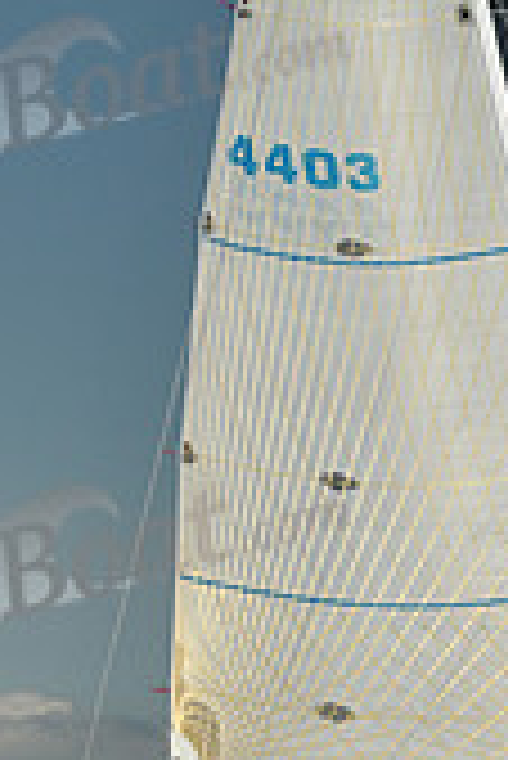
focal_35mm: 258
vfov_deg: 8.0
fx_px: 5449
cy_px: 283
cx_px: 582
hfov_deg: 5.3
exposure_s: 1/640
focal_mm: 75
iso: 320
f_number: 9
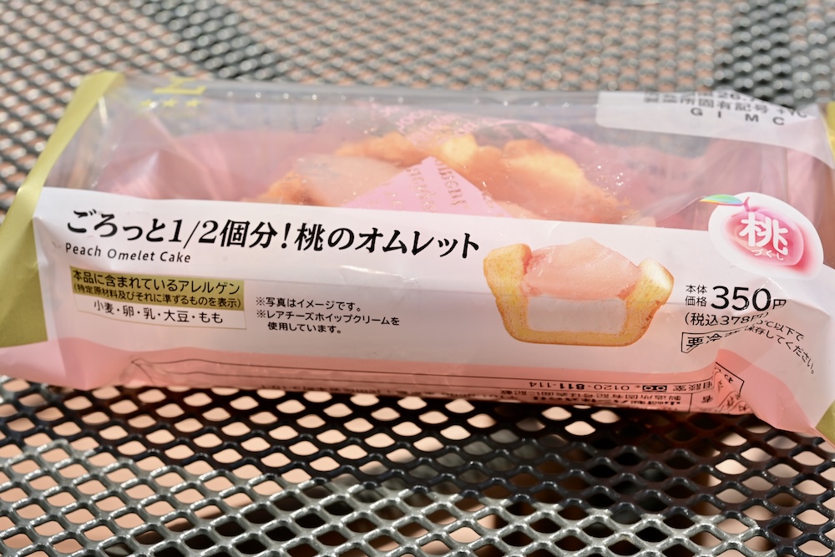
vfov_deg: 22.6
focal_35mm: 60
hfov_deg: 33.4
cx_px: 418
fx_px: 1392
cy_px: 278
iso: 100
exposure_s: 1/250
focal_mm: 60
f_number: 10
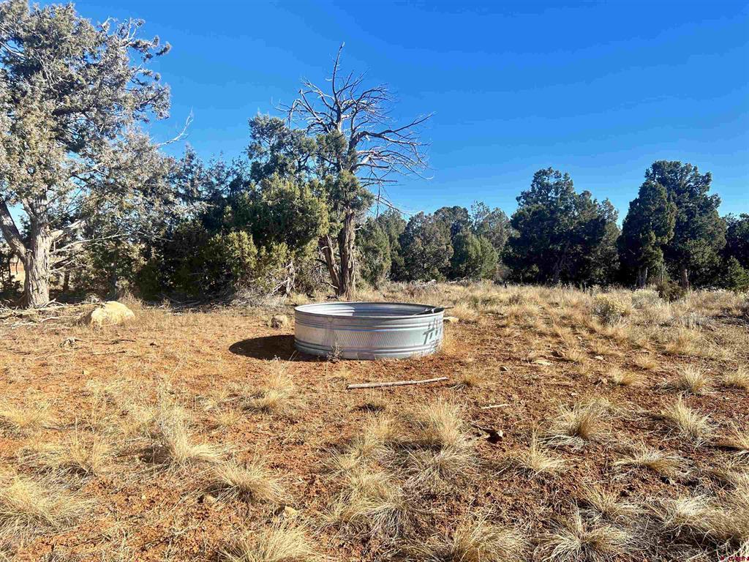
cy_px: 281
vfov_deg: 53.1
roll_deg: +1.4
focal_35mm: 26
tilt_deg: -2.8
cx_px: 374
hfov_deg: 67.3
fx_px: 563
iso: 50
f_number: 1.5
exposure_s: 1/2299
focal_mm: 5.7
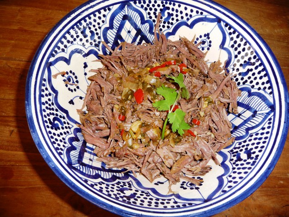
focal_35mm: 28
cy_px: 108
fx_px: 234
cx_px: 144
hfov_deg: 63.4
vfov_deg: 49.7
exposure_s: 1/30
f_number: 3.3
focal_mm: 4.7
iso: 100
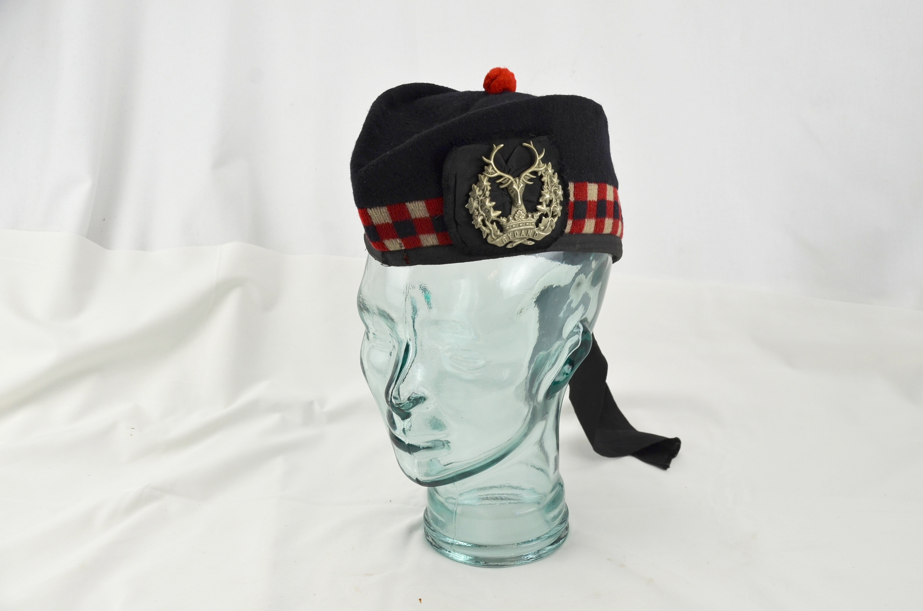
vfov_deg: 28.8
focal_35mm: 46
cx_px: 462
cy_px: 306
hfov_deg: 42.4
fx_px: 1190
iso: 280
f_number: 5.6
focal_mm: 31
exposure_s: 1/125
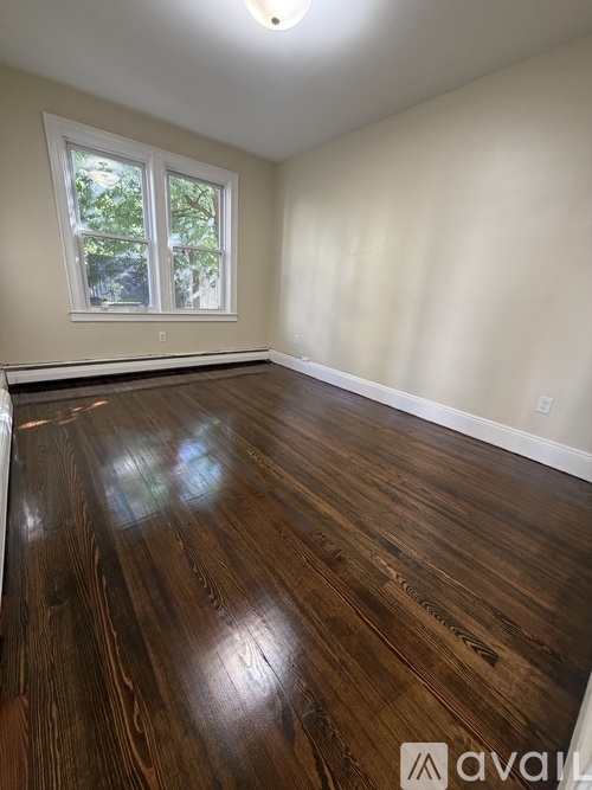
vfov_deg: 102.1
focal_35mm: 14
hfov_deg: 85.7
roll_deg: -4.2
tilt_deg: -18.0
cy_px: 395
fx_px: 319
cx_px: 296
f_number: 2.2
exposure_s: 1/60
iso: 320
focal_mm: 2.22
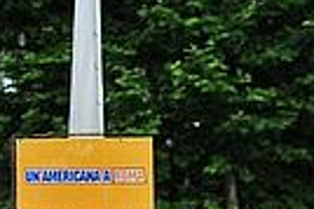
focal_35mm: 491
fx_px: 4277
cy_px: 447
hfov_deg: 4.1
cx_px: 687
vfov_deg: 2.8
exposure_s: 1/400
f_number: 5.6
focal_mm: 110
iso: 800
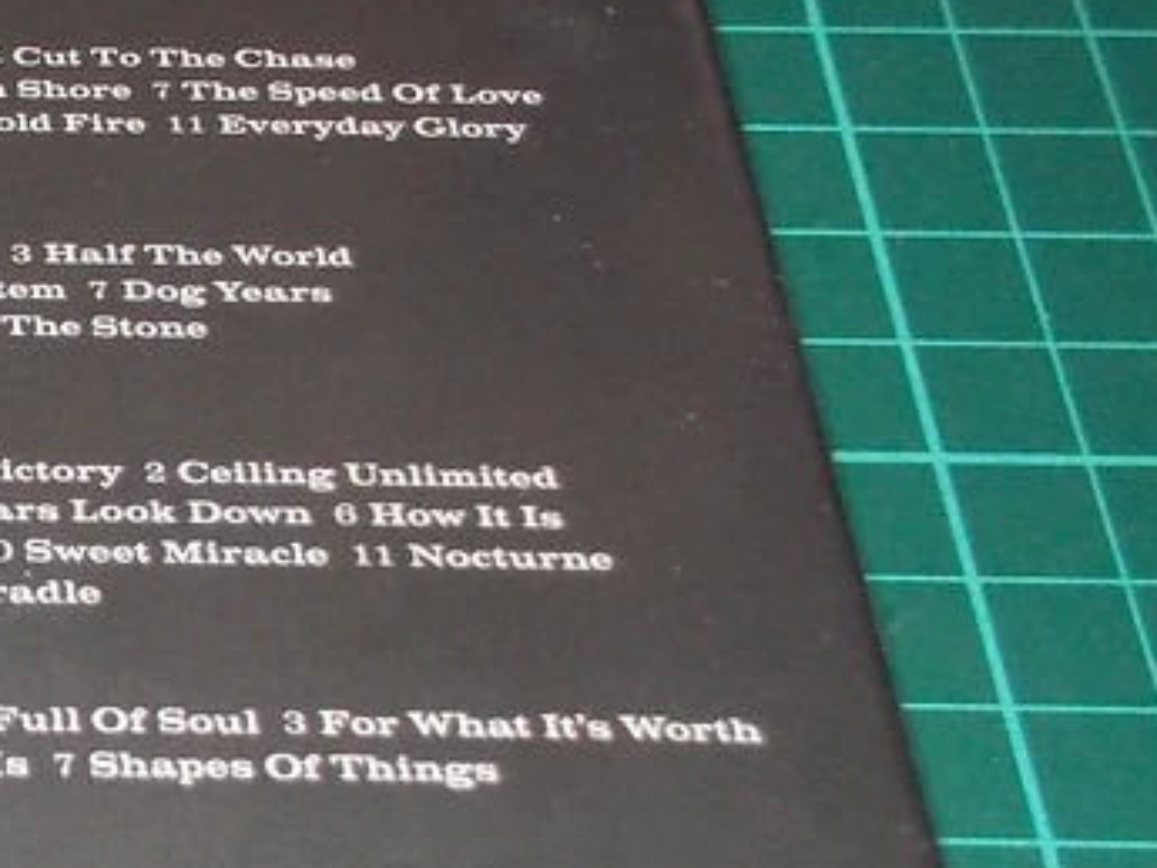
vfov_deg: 17.4
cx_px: -379
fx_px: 2809
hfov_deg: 21.0
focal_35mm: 84
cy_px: 700
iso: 200
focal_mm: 4.1
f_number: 3.3
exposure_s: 1/30
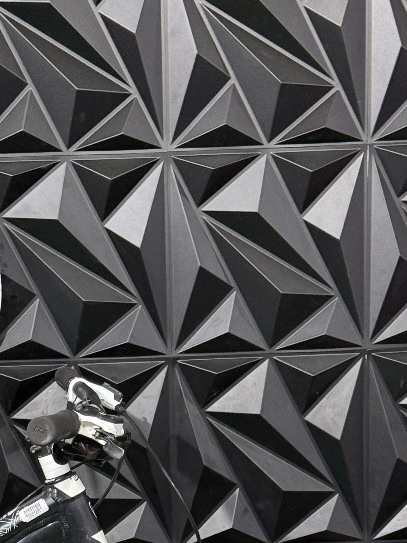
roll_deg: +1.3
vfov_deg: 18.1
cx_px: 101
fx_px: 1646
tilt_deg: -10.9
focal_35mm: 105
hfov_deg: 14.0
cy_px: 579
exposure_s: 1/60
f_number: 1.78
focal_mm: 6.76
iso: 200
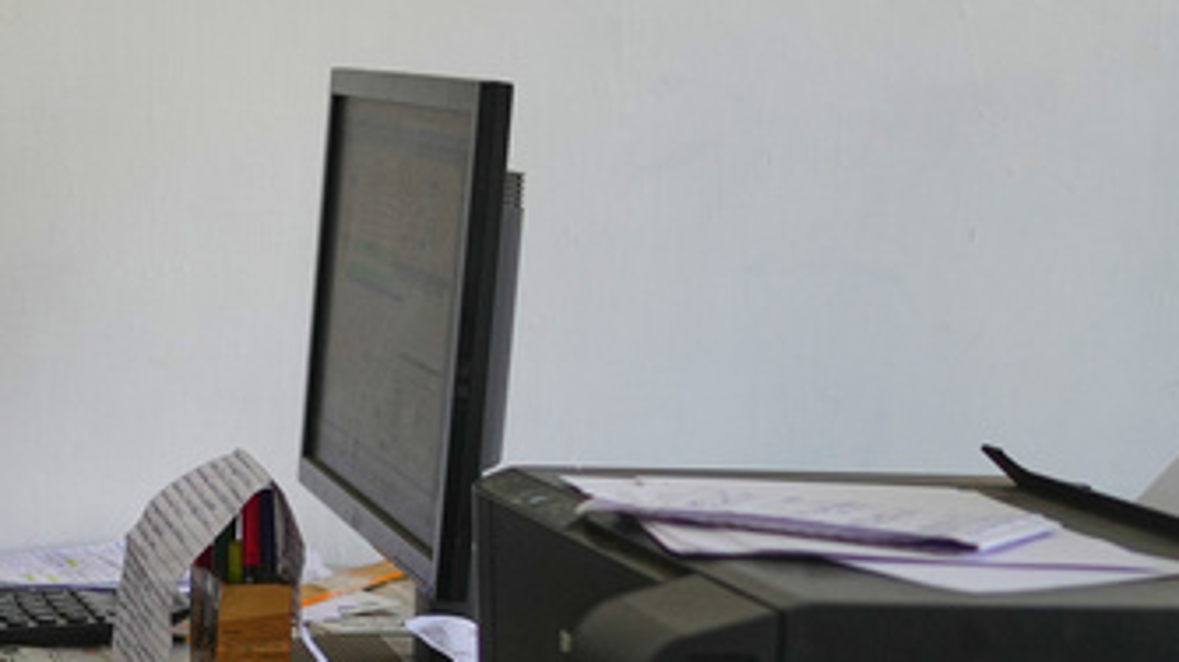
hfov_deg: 18.0
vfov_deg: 10.8
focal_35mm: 112
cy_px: 296
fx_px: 3499
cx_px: -289
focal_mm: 35
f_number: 2.8
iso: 400
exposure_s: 1/320
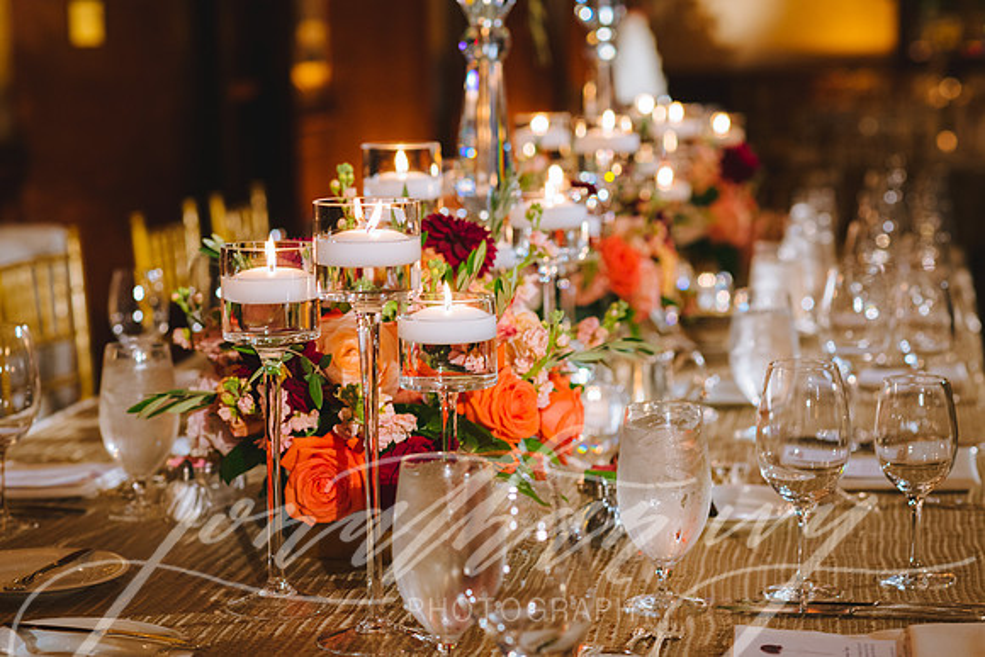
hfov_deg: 23.9
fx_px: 2327
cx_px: 492
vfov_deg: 16.1
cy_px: 328
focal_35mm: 85
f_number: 4
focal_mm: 85
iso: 1600
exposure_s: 1/100
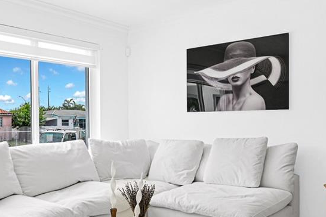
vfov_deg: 32.6
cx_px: 94
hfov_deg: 46.2
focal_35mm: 41
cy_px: 127
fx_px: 371
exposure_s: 1/60
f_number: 4
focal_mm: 14
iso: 100
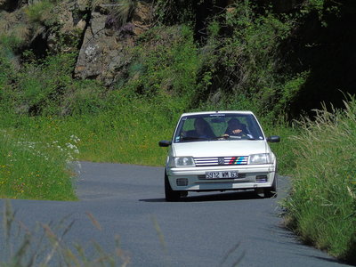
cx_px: 178
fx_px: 1913
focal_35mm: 186
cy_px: 134
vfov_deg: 8.0
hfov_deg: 10.6
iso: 200
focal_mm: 33
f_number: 5
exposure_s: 1/1250
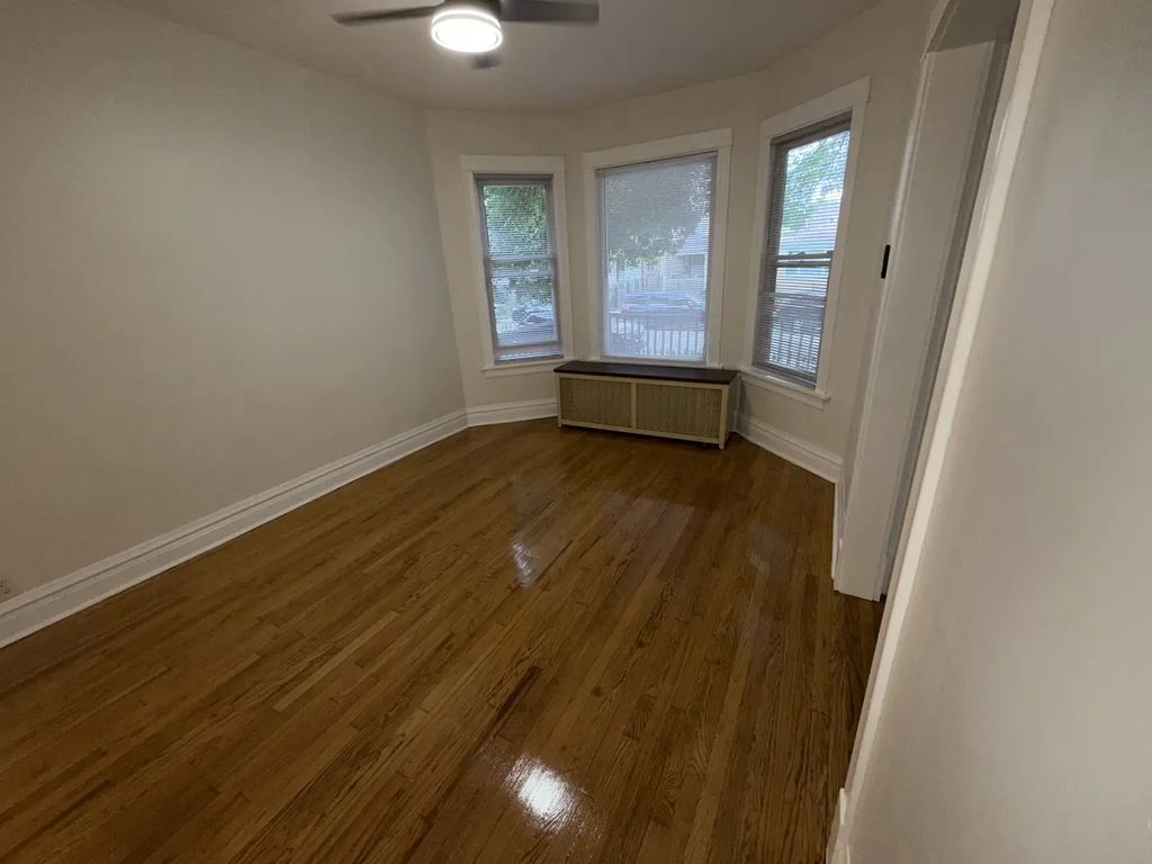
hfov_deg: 102.1
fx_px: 466
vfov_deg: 85.7
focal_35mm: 14
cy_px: 432
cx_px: 576
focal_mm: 2.22
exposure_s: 1/60
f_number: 2.2
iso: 80
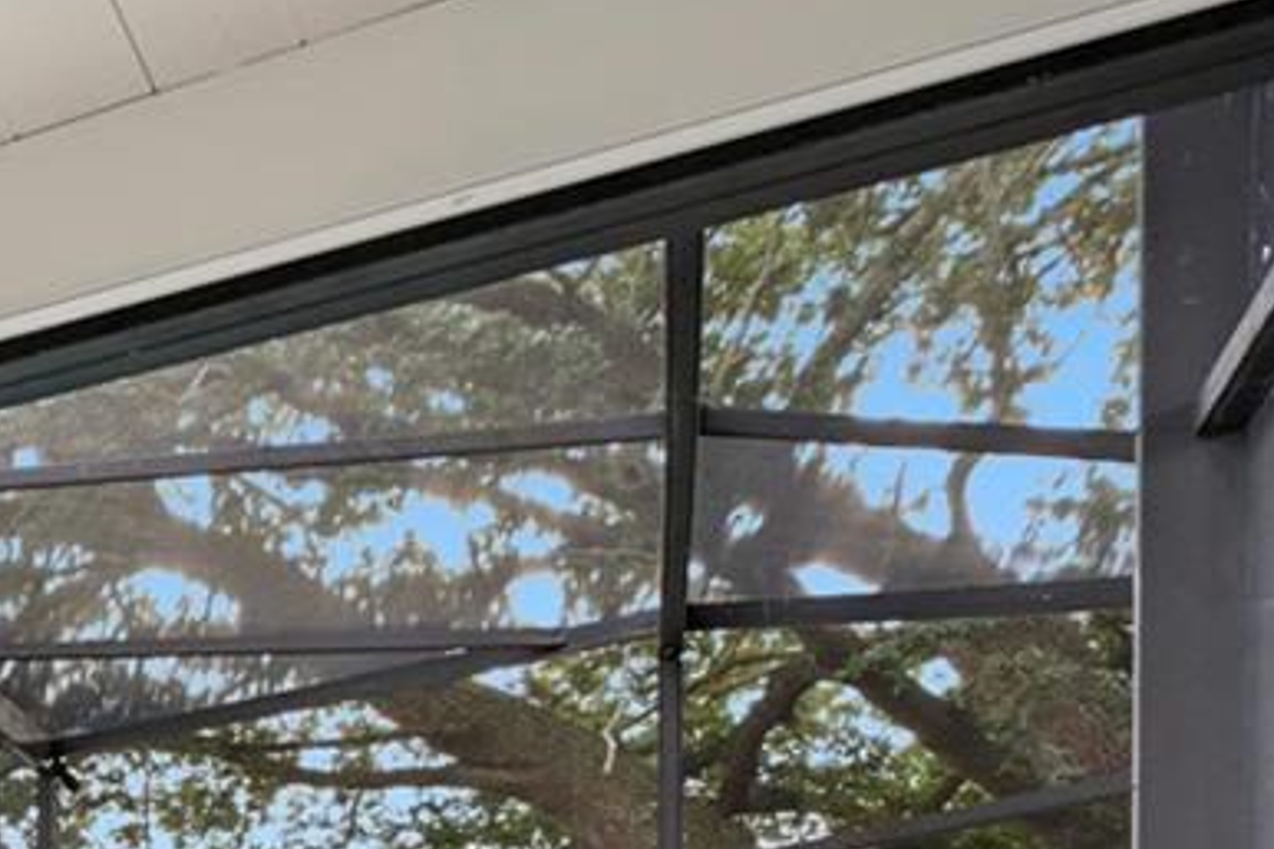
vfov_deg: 20.0
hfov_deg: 19.6
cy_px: 1298
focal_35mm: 58
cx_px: -1244
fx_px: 2052
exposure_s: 1/40
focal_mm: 14
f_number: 9
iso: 200
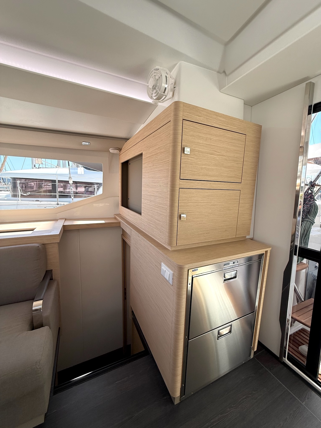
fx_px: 173
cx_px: 160
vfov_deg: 102.1
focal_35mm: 14
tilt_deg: -7.4
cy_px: 214
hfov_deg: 85.7
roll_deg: -1.5
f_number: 2.2
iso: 64
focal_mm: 2.22
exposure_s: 1/271
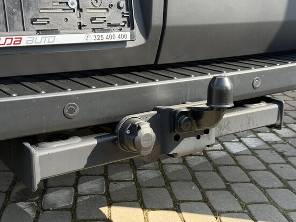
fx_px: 411
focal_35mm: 48
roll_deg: -1.0
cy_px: 111
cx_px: 148
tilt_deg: -15.2
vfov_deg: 30.3
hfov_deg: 39.6
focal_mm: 6.76
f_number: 1.78
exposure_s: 1/1133
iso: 100
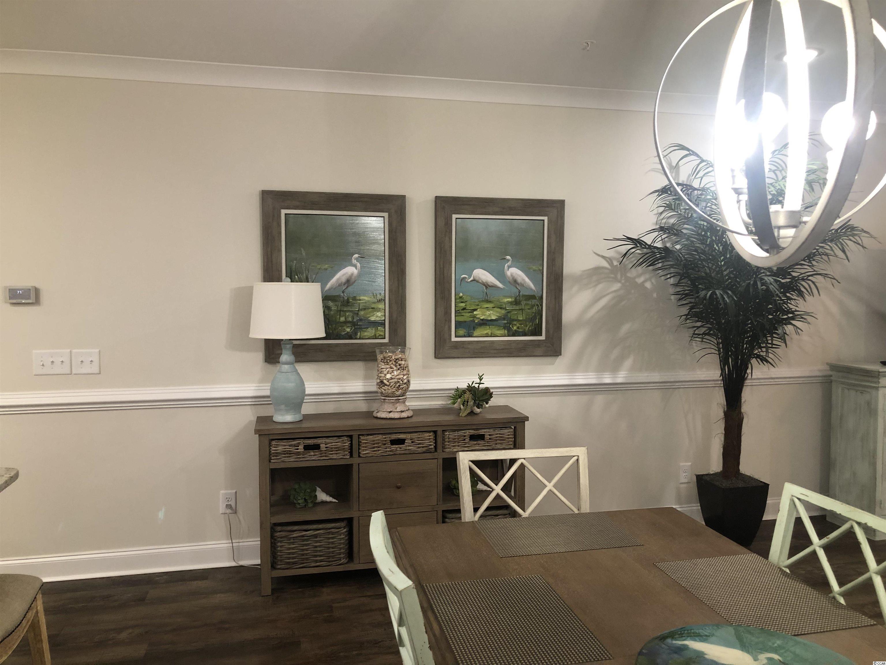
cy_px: 332
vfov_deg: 49.7
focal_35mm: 28
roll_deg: +0.2
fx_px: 717
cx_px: 443
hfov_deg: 63.4
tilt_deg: -2.7
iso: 40
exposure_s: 1/15
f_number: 1.8
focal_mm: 3.99
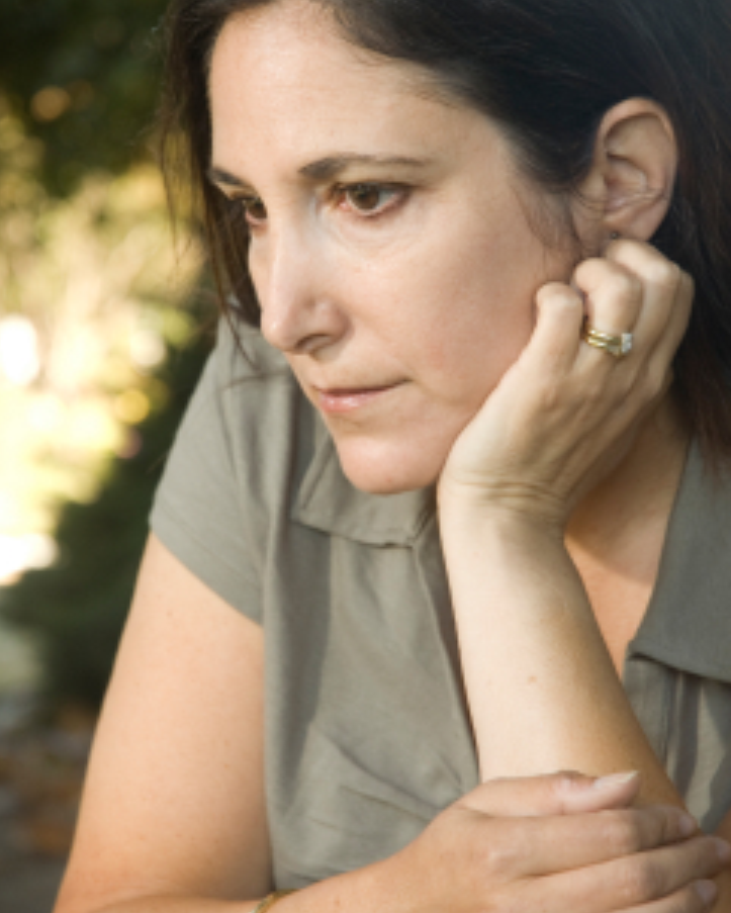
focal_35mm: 139
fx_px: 3757
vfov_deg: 13.9
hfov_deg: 11.1
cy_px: 443
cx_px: 359
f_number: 4.5
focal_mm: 70
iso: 200
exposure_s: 1/60
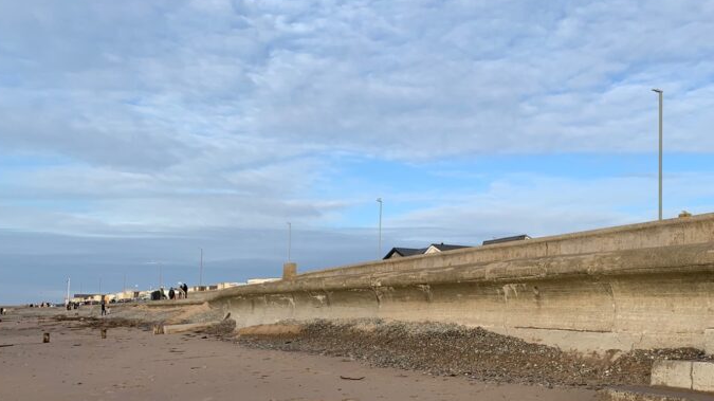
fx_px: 814
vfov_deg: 27.4
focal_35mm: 43
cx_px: 460
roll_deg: -0.8
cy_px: 291
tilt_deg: +2.3
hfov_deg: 46.8
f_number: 1.8
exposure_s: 1/1149
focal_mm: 4.25
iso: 25
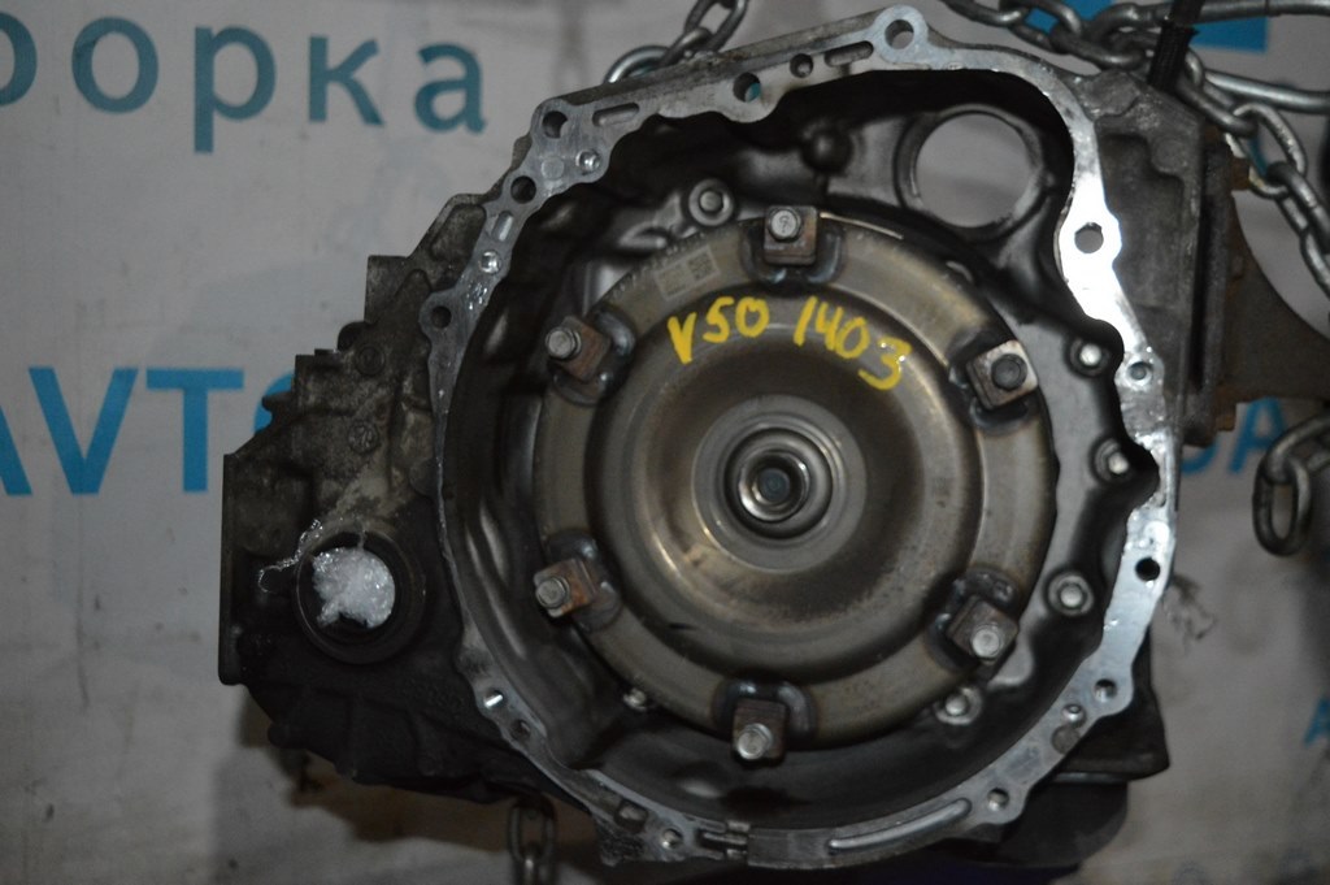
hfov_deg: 46.4
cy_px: 442
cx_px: 665
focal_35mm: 42
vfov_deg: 31.8
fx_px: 1550
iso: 3200
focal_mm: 28
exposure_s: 1/60
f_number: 4.2
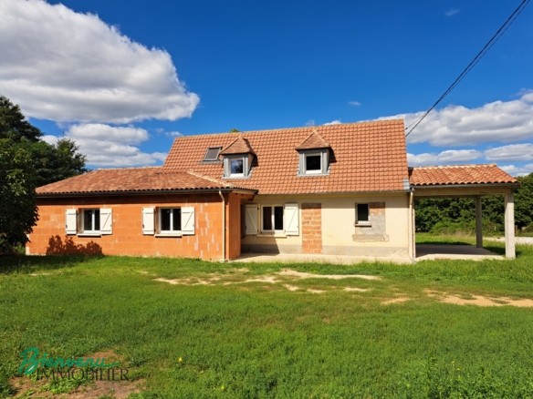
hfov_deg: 71.6
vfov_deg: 56.8
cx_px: 266
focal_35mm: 24
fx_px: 370
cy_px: 200
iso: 50
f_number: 1.8
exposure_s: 1/1464
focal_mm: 5.23
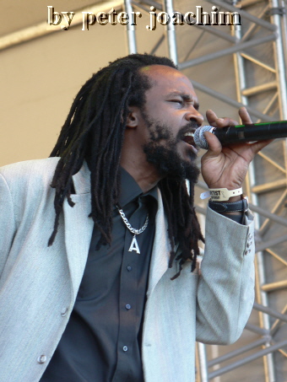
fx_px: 2464
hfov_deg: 6.7
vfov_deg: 8.9
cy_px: 191
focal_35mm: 223
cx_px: 144
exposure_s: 1/30
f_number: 3.3
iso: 64
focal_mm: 38.3
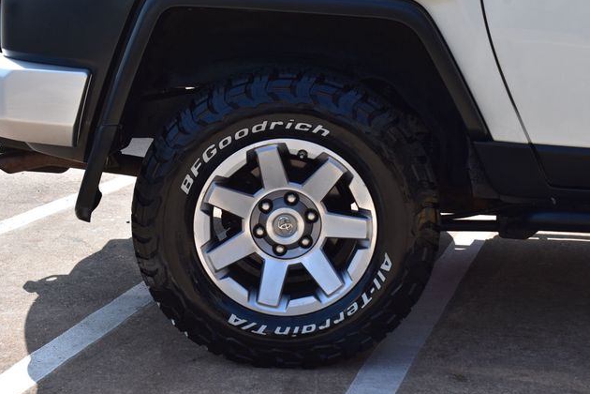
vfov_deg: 19.9
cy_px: 198
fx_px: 1123
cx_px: 298
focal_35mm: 69
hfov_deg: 29.4
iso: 400
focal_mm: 45
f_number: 11
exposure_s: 1/400
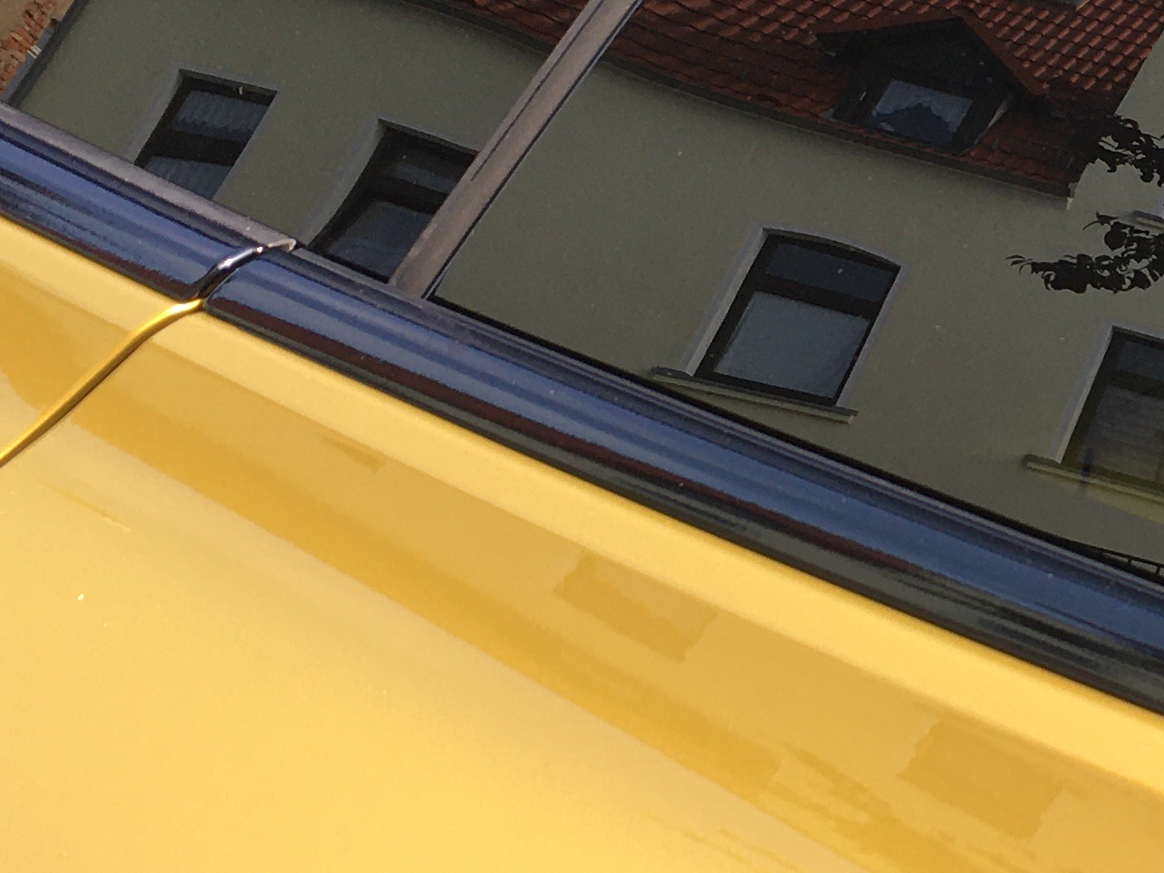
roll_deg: +0.3
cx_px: 1188
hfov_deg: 20.8
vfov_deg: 16.2
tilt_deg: -23.2
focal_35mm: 91
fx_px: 3060
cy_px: 424
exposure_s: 1/214
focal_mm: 4.15
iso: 25
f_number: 2.2
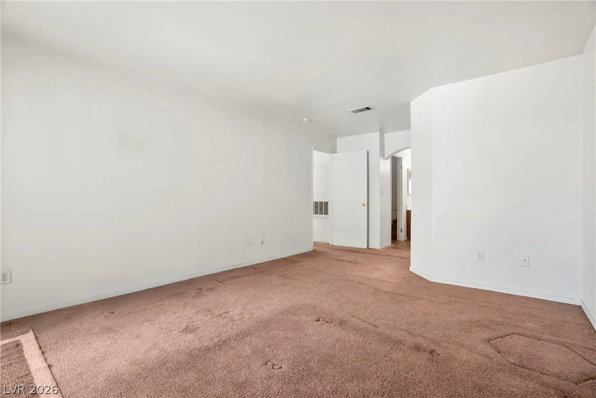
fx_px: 265
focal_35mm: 16
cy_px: 199
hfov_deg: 96.7
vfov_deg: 73.8
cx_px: 298
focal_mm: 16
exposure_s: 1/2
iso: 800
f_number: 9
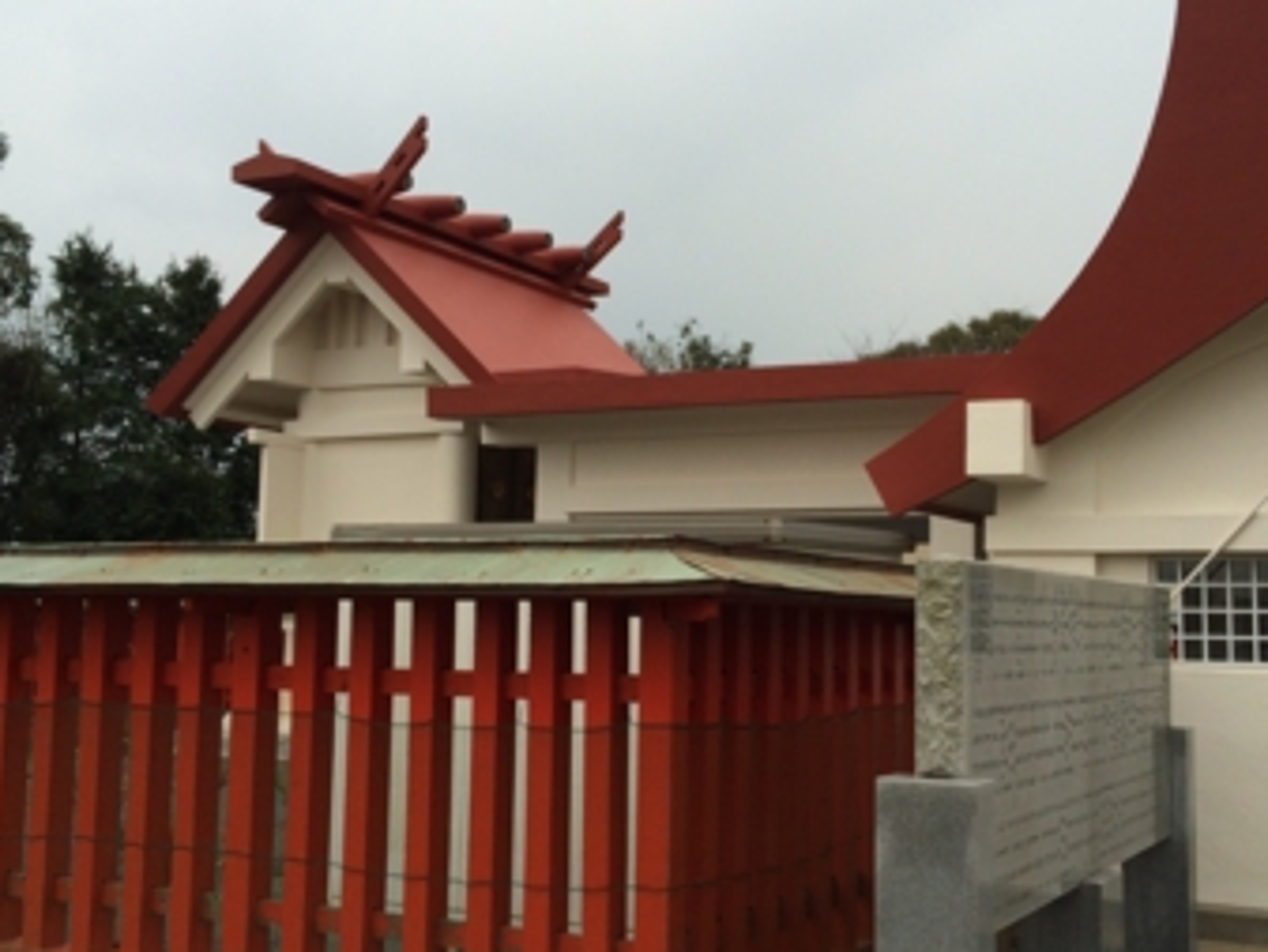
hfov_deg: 43.7
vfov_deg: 33.6
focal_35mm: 43
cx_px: 734
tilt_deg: +4.9
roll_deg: -0.4
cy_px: 480
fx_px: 1576
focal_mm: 4.15
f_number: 2.2
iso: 32
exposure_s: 1/477
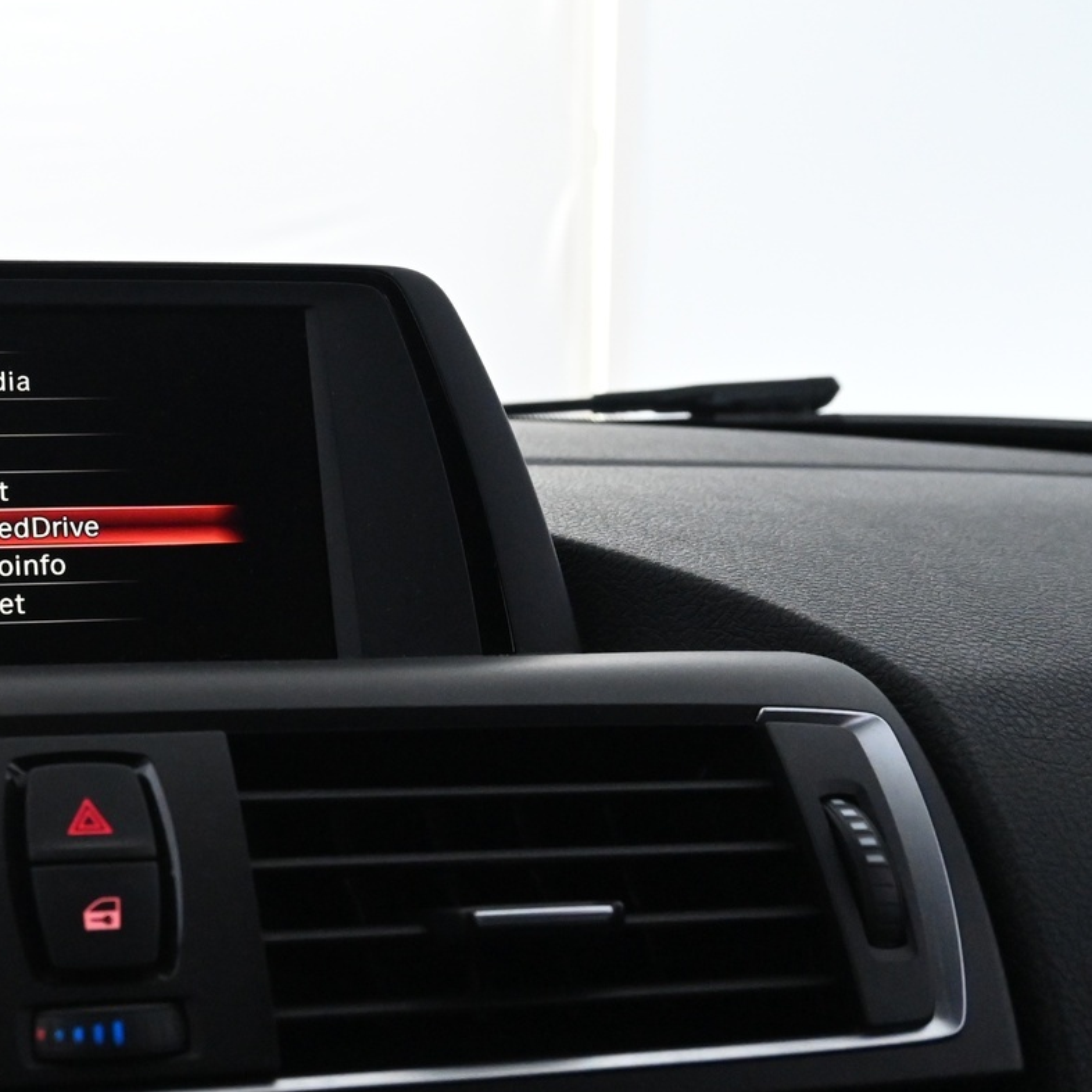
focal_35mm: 50
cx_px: 29
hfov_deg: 31.8
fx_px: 1780
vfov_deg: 34.0
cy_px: 466
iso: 4000
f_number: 5.6
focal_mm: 19
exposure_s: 1/125
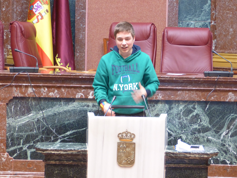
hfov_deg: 15.4
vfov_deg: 11.6
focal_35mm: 128
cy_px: 89
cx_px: 118
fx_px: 876
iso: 400
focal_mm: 23.1
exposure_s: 1/15
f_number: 2.8
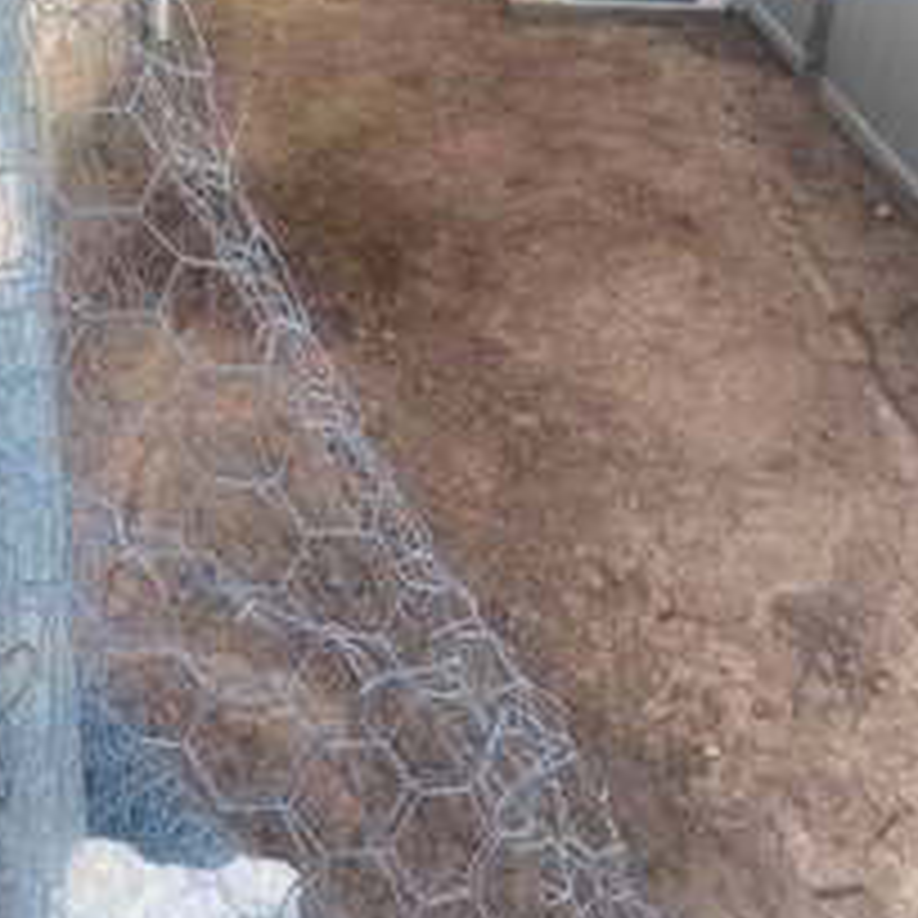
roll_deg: -2.2
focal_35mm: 45
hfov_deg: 37.5
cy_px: 400
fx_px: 1350
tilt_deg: -28.4
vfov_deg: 37.5
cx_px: 387
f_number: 1.8
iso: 32
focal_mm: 4.25
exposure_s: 1/141
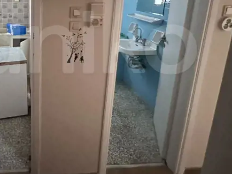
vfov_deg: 45.3
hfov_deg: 56.1
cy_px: 30
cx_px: 39
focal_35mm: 29
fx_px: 194
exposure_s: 1/41
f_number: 2.2
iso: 1250
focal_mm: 2.22
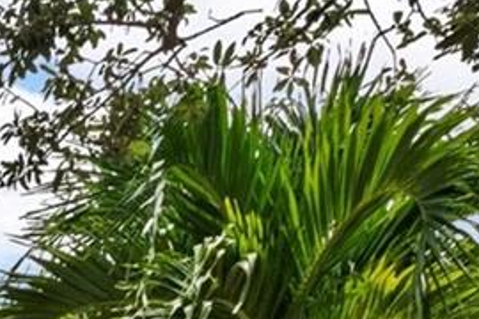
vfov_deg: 12.4
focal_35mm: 89
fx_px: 1184
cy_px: 739
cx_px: -607
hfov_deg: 15.4
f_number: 8
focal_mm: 10
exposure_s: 1/500
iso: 200
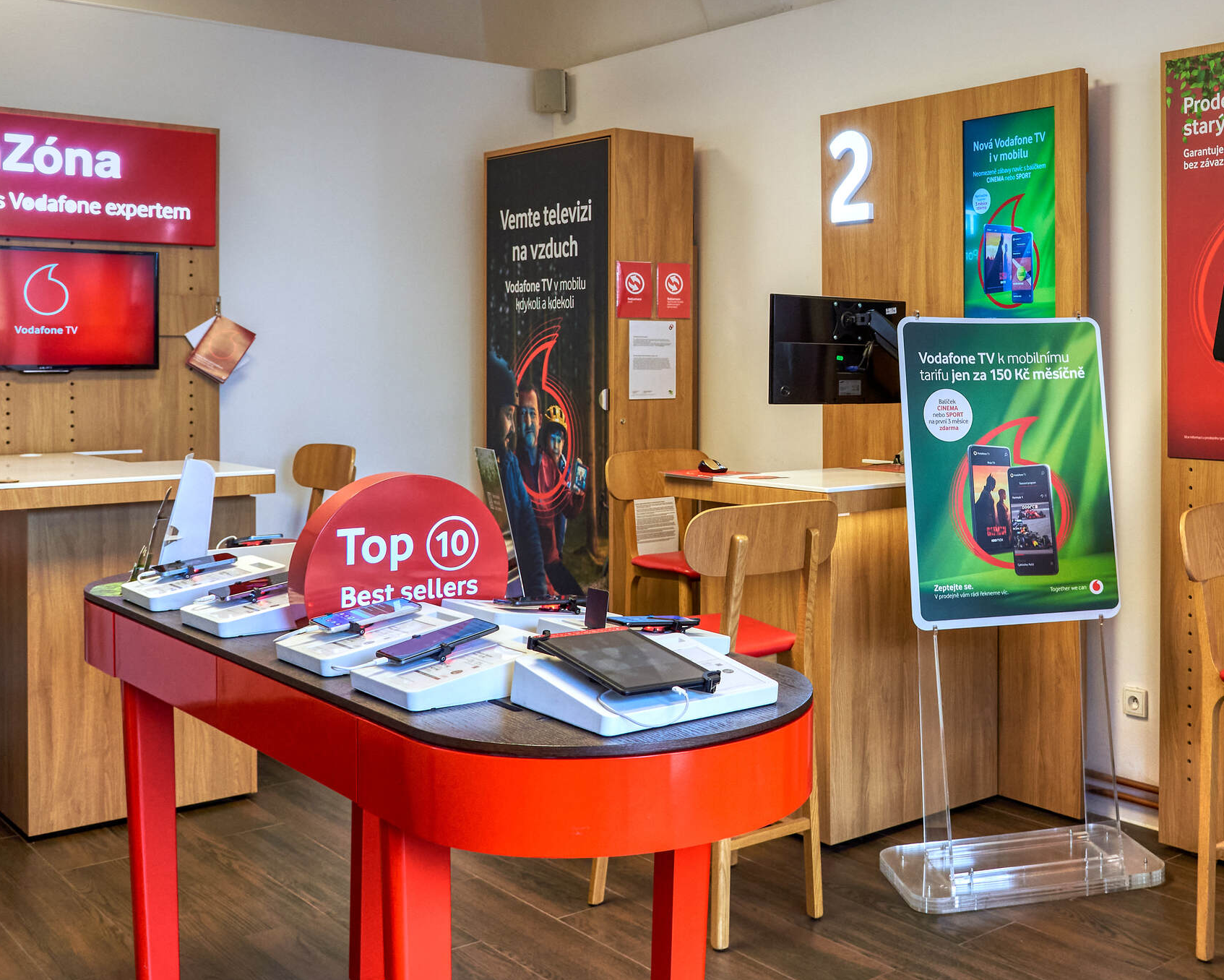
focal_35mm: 40
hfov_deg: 44.1
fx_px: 1449
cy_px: 308
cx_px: 933
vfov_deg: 36.9
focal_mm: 24
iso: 1000
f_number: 7.1
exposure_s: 1/40
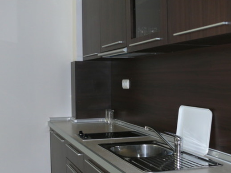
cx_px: 114
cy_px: 117
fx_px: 360
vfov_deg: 26.9
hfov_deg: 35.6
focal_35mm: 54
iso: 100
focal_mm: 7.4
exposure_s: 1/30
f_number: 2.8
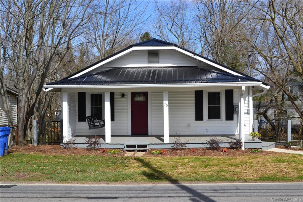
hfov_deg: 43.6
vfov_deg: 29.8
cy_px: 101
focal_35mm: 45
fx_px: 379
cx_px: 152
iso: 400
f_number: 11
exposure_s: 1/400
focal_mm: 30
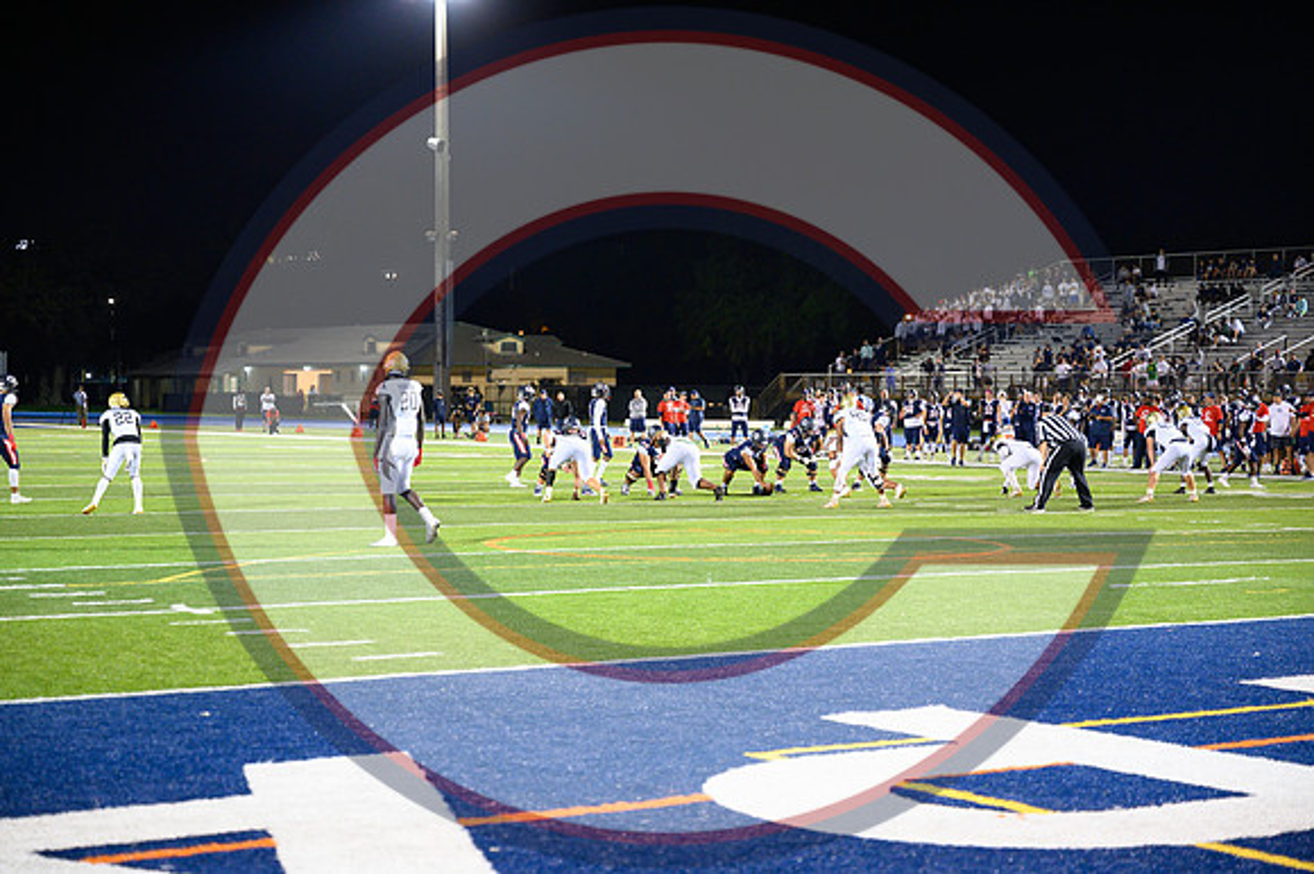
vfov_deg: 19.4
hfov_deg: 28.9
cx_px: 657
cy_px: 437
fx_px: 2553
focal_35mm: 70
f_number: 2.8
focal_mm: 70
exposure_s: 1/320
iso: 4000
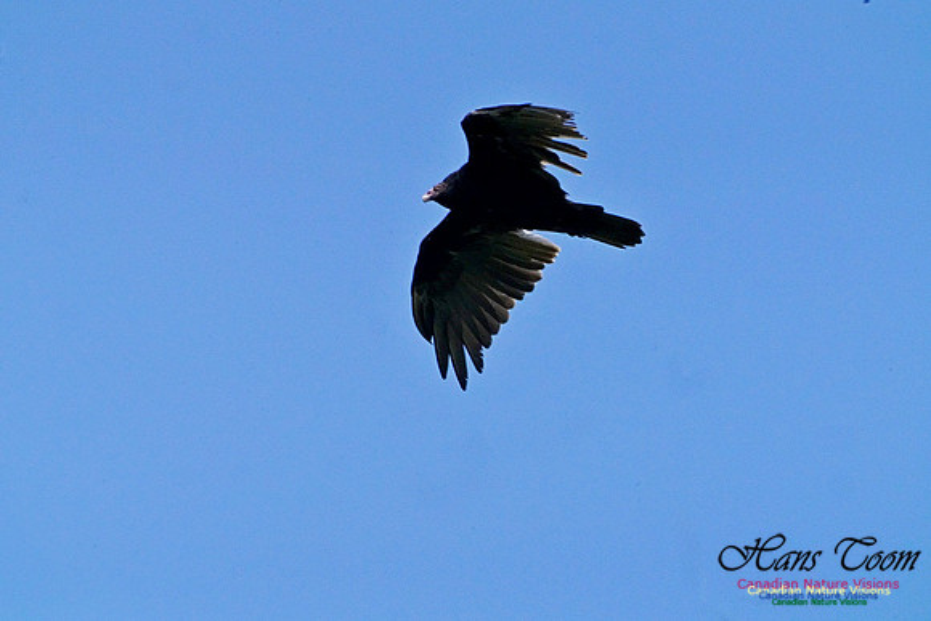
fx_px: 31039
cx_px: 466
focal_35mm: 1200
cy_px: 310
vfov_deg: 1.1
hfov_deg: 1.7
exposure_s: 1/3200
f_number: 20
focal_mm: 1200
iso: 6400
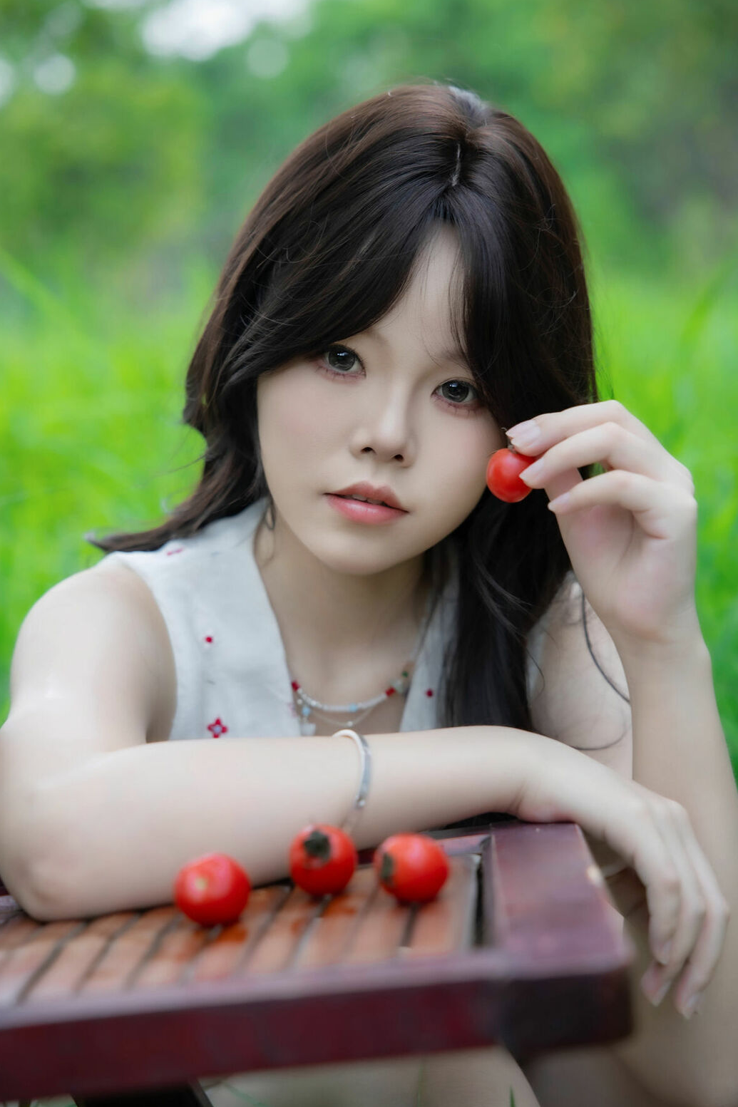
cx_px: 371
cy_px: 554
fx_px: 2184
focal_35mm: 71
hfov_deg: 19.2
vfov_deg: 28.5
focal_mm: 70
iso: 200
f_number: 3.2
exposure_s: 1/125
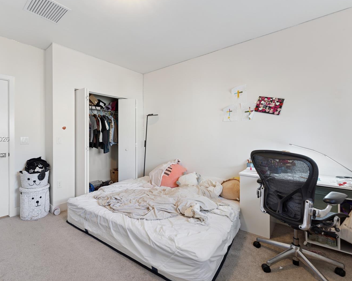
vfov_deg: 77.6
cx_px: 140
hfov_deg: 89.1
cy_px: 139
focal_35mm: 17
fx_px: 175
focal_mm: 14.7
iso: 100
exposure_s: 1/30
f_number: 5
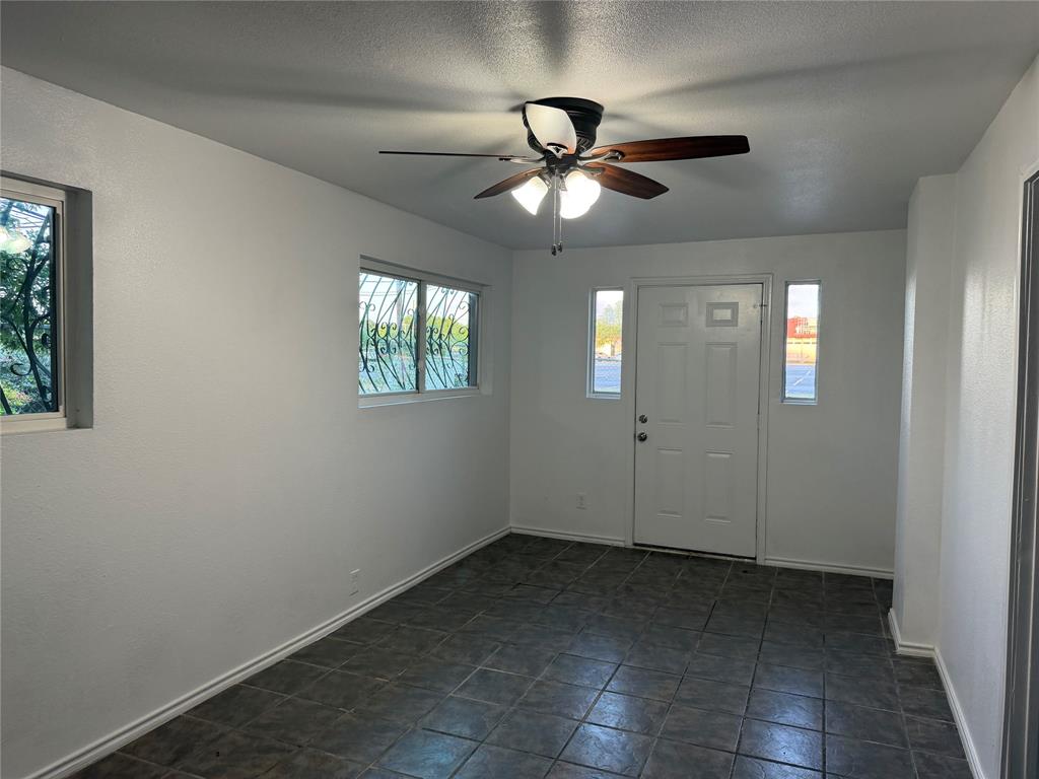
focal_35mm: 24
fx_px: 720
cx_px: 520
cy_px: 390
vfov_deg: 56.8
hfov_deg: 71.6
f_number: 1.78
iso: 200
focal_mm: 6.76
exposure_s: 1/120
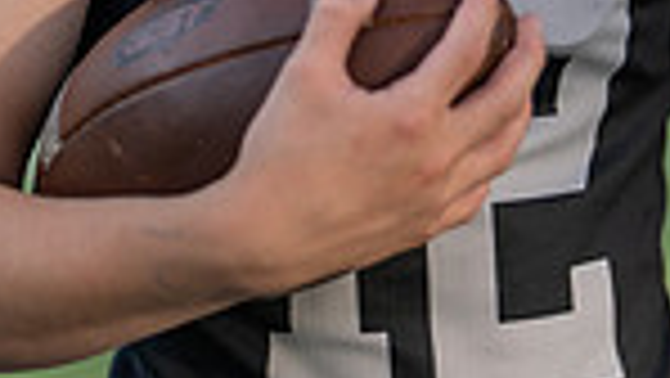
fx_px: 4355
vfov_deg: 4.9
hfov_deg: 8.8
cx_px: 440
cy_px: -185
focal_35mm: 245
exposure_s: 1/2500
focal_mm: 50
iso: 100
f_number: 1.2
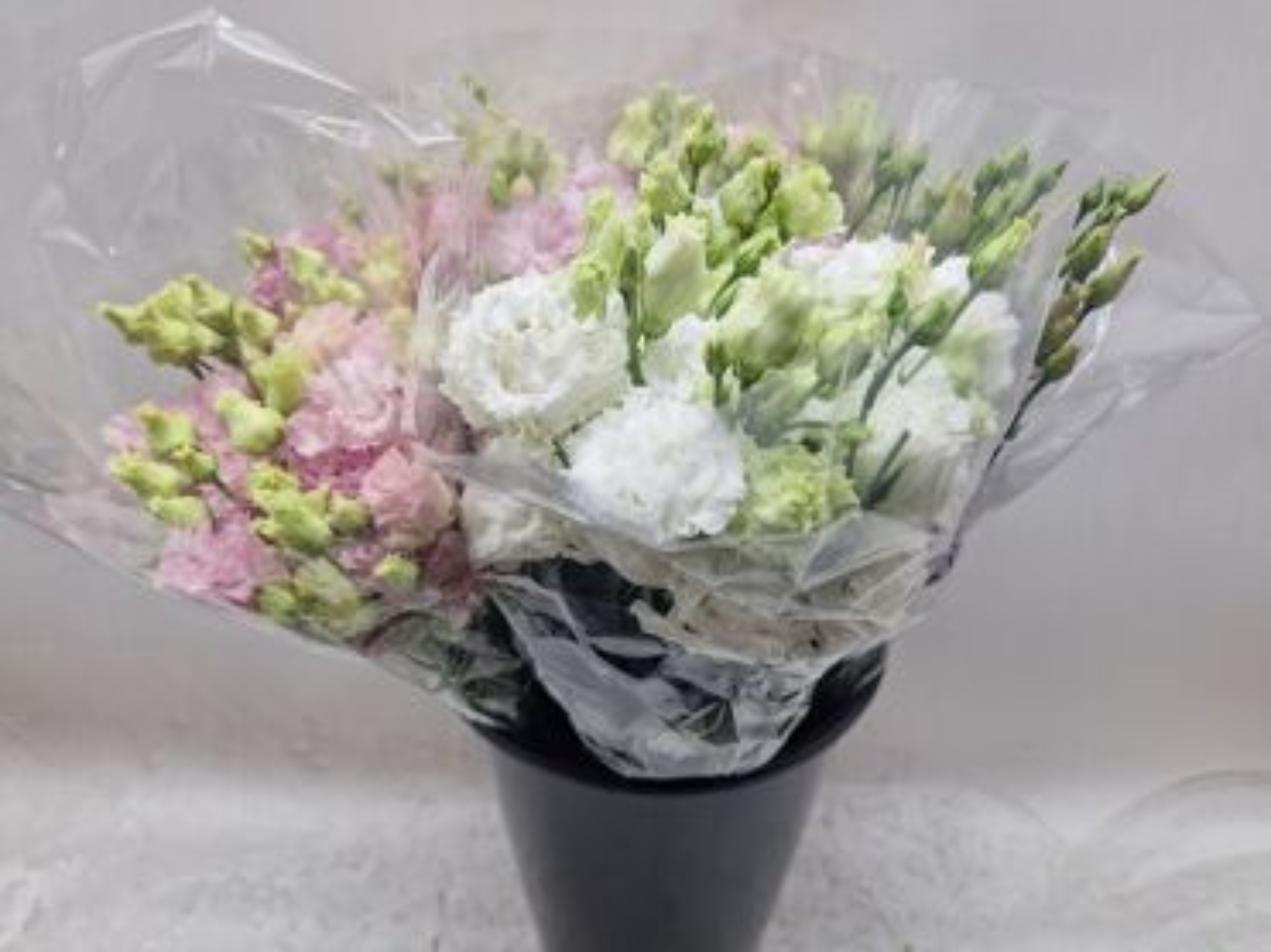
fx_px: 844
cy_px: 476
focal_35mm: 23
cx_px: 636
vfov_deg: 58.9
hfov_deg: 73.9
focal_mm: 5.54
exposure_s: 1/100
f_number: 1.8
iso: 50
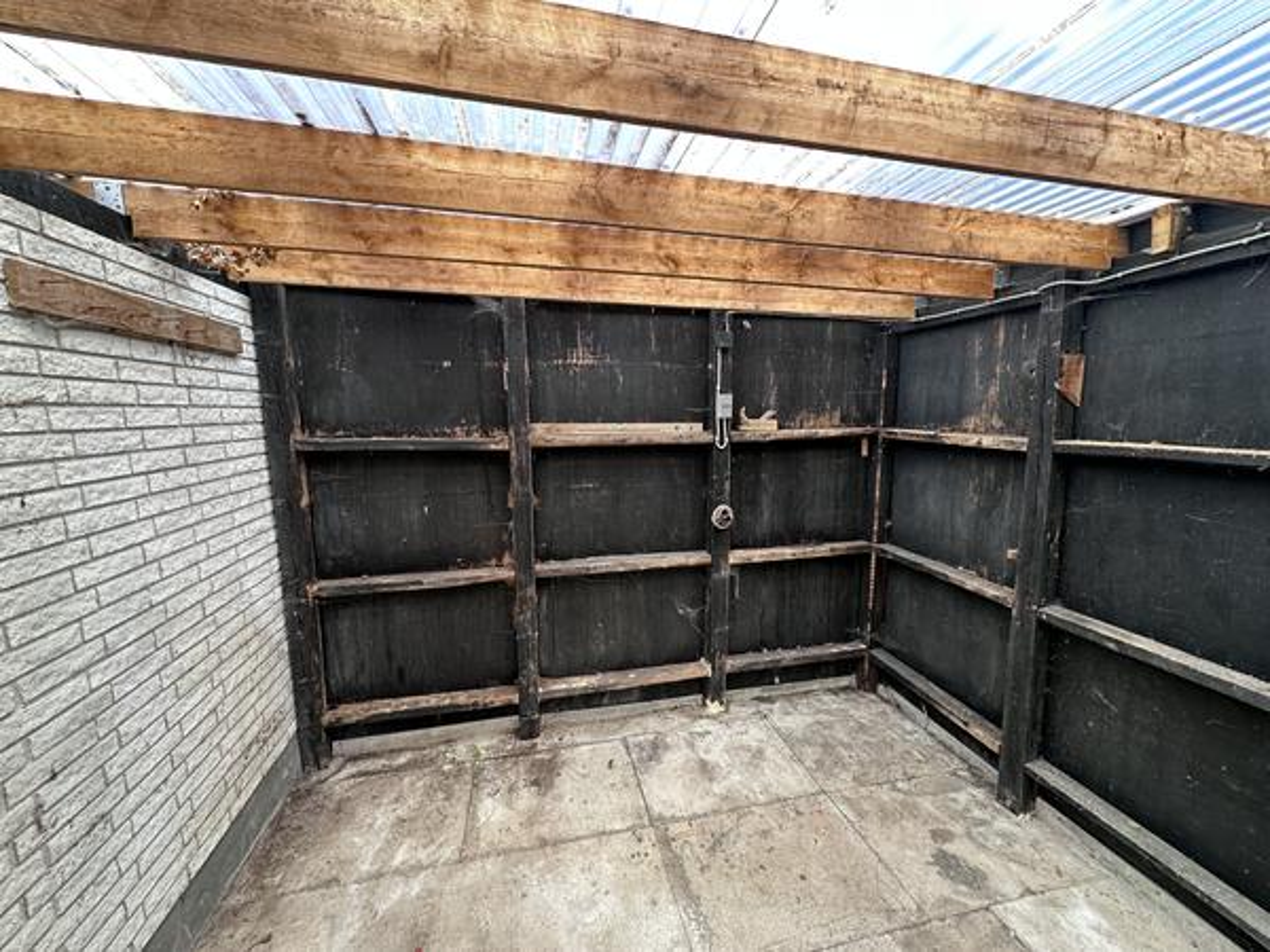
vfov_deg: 85.7
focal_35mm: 14
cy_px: 476
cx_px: 635
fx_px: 514
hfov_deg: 102.1
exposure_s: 1/99
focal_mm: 2.22
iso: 80
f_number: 2.2
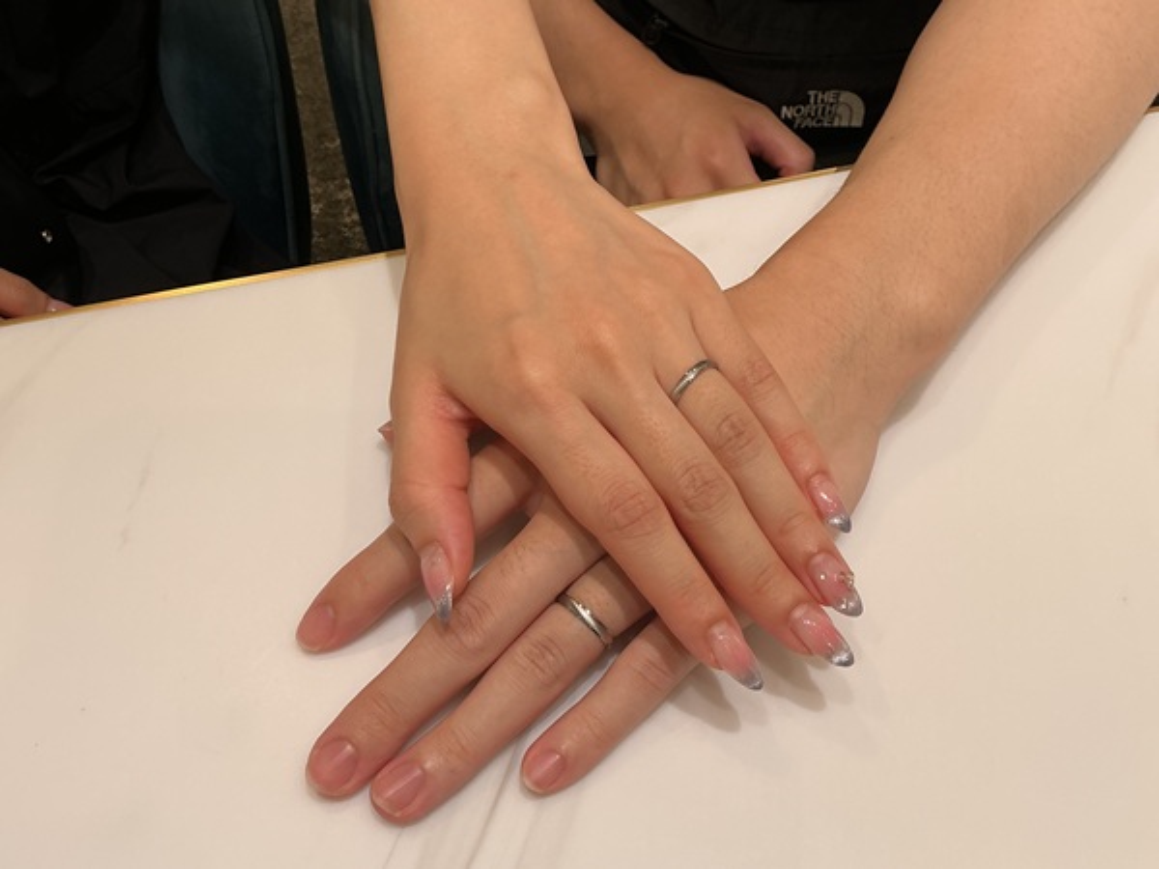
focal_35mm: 29
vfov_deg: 48.2
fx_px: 971
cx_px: 580
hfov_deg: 61.7
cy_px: 434
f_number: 1.8
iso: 20
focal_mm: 3
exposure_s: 1/179
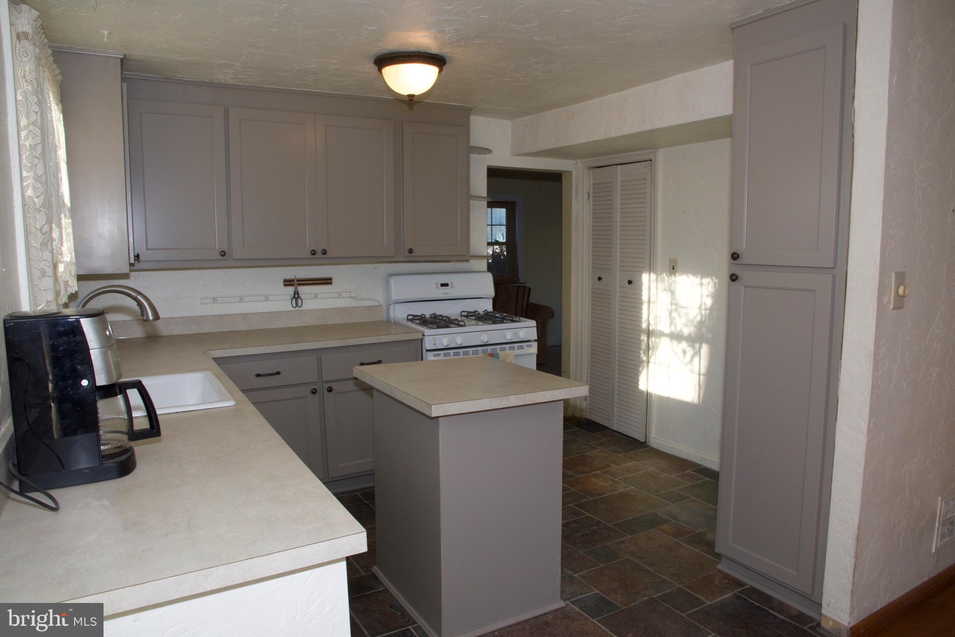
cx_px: 478
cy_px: 318
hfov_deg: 73.7
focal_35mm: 24
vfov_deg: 53.1
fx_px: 637
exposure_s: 1/15
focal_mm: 24
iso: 800
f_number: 22
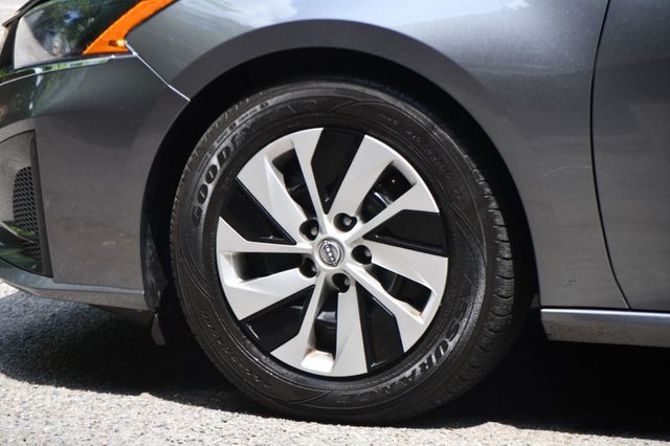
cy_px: 223
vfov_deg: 6.8
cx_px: 335
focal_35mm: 202
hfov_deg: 10.2
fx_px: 3757
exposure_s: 1/500
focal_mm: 135
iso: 320
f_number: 5.6
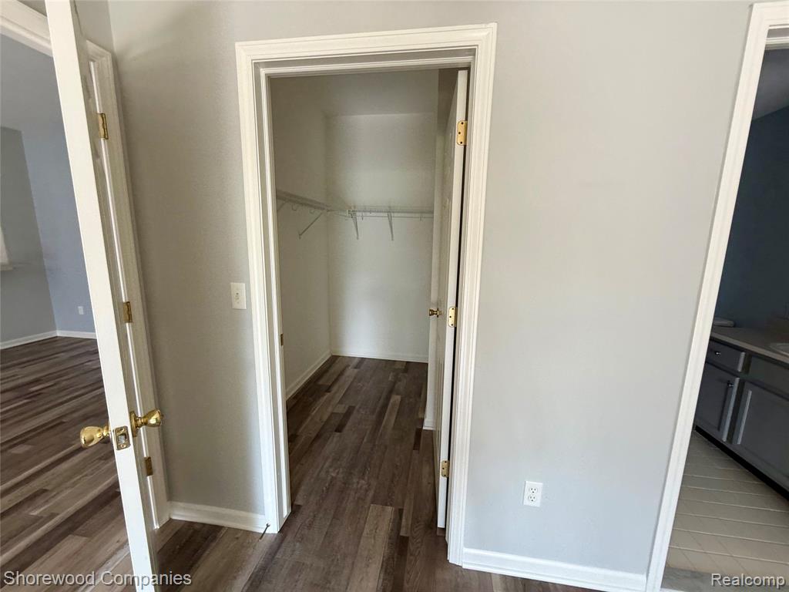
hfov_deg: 102.1
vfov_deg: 85.7
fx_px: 319
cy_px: 296
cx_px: 394
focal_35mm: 14
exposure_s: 1/99
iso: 160
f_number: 2.2
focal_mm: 2.22
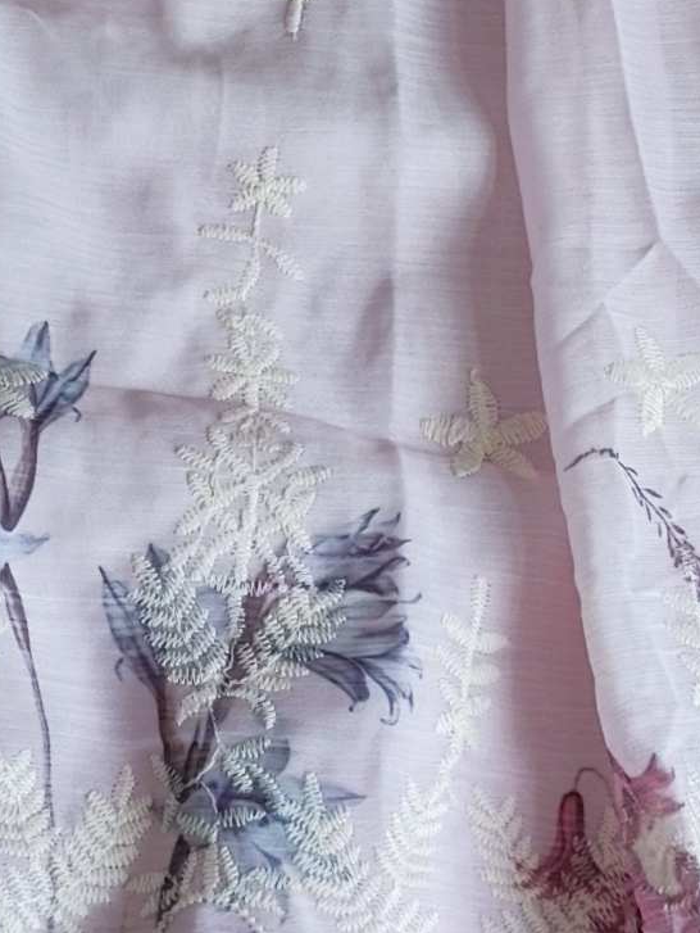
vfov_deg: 14.8
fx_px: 3475
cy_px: -142
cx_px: 42
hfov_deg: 11.4
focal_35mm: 129
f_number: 1.65
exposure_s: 1/100
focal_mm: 6.19
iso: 320
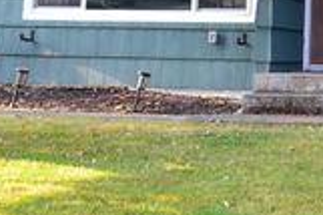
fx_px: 753
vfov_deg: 15.2
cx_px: 395
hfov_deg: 22.2
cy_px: -95
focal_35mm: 84
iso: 400
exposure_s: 1/50
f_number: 8
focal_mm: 18
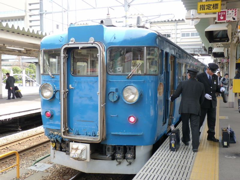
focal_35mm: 40
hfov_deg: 46.8
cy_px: 90
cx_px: 120
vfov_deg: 36.0
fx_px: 277
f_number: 3
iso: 125
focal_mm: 7.1
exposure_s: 1/100
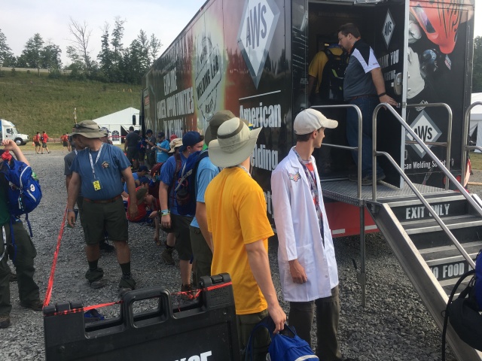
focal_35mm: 29
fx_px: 404
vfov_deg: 48.2
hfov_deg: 61.7
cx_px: 241
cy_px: 180
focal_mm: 4.15
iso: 25
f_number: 2.2
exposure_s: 1/534
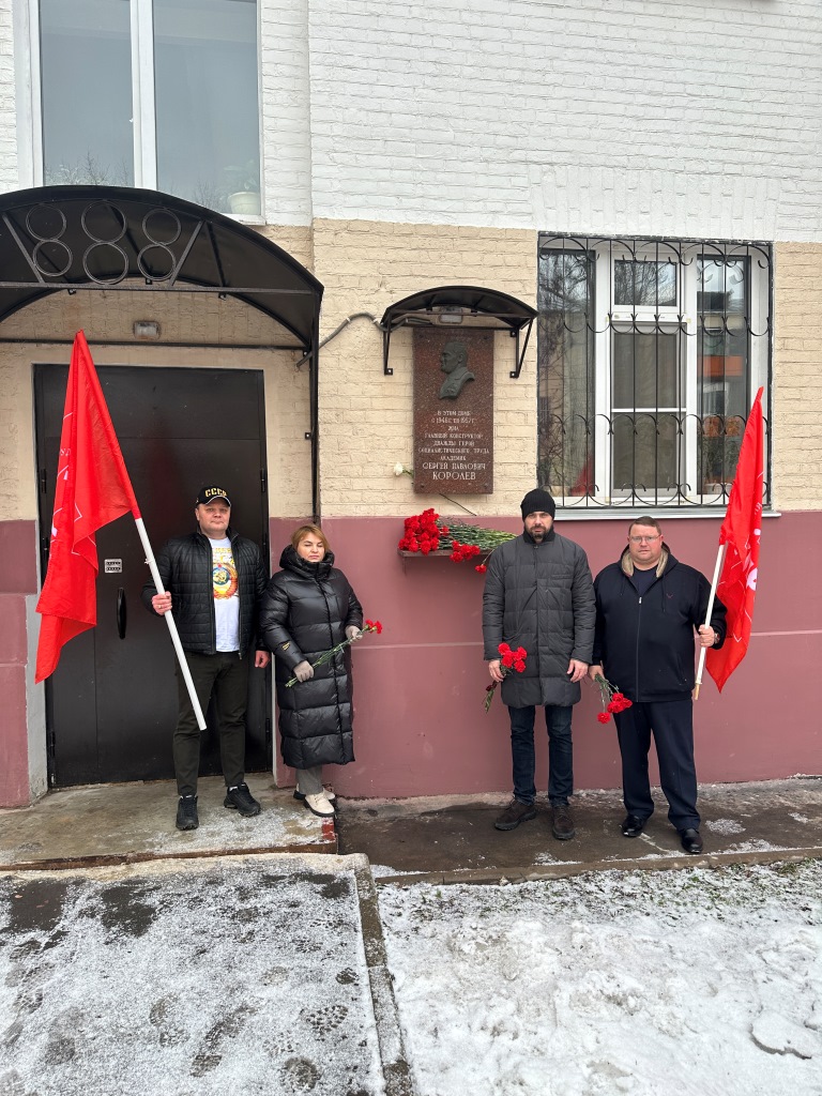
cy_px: 548
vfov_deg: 71.6
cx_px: 411
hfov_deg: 56.8
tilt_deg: -0.5
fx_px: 760
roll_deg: +0.9
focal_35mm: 24
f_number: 1.78
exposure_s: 1/290
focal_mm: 6.86
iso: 80
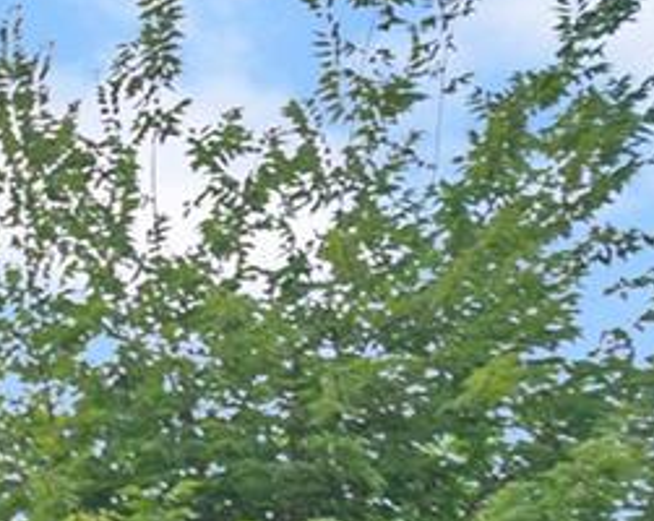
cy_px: 685
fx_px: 2087
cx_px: -1277
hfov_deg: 11.3
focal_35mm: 108
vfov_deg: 13.7
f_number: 3.8
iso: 200
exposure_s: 1/400
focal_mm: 12
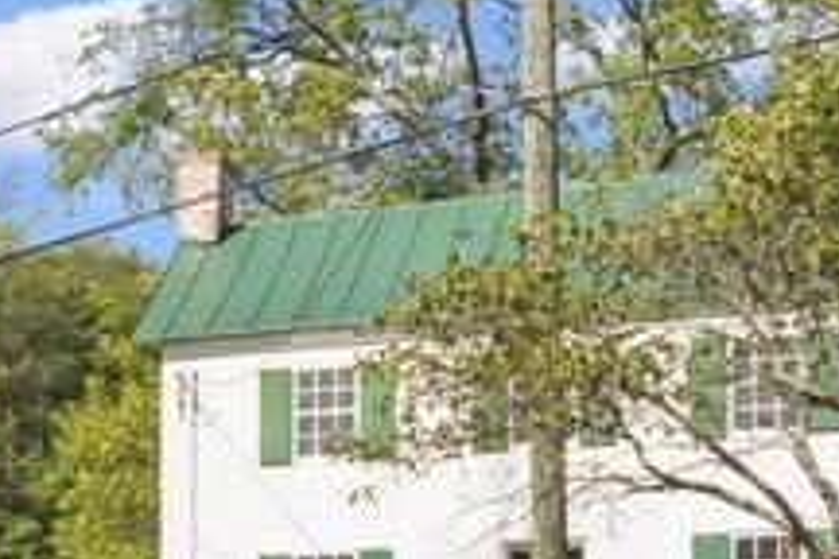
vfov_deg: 10.5
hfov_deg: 14.0
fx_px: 2983
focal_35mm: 128
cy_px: 728
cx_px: -734
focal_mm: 18
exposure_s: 1/200
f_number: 11
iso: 200
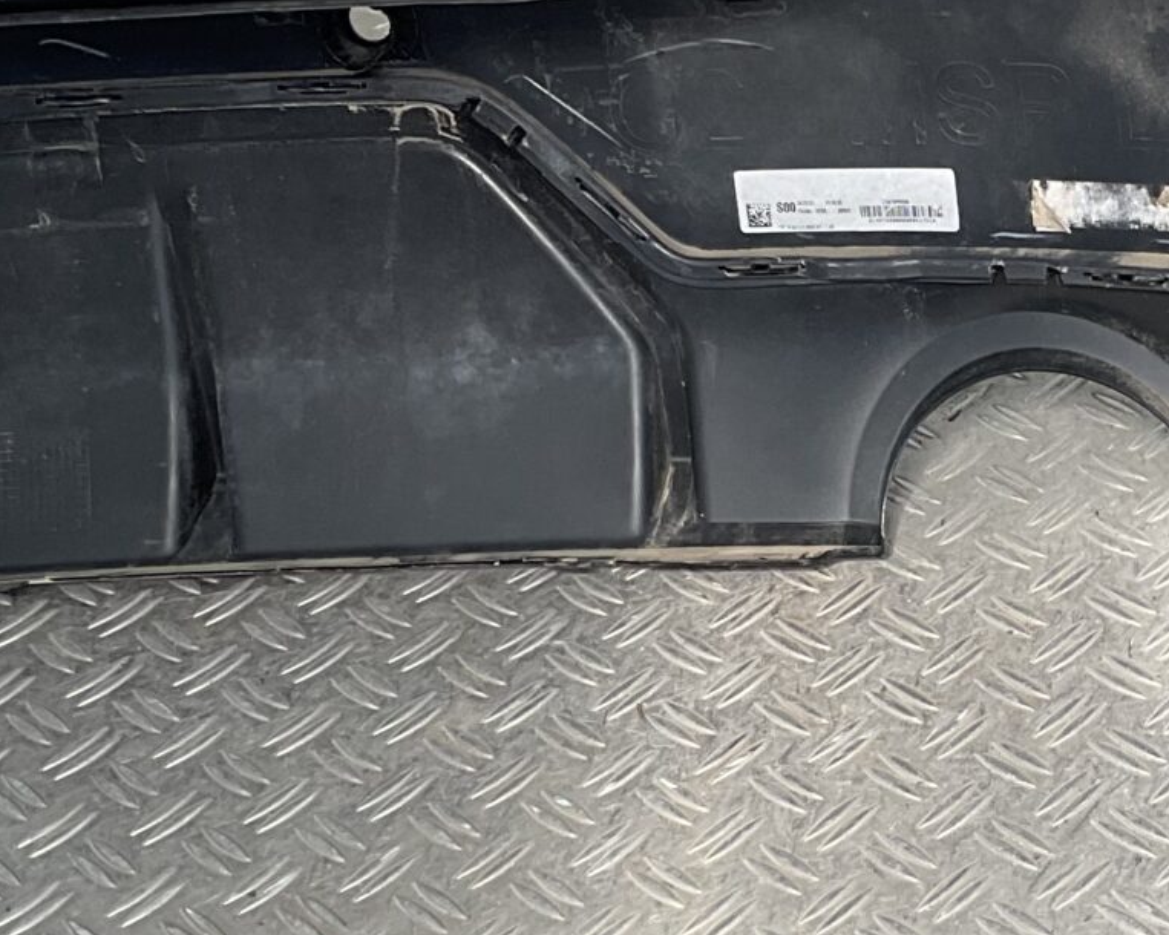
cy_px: 484
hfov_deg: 19.6
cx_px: 1148
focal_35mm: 95
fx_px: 3286
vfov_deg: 16.2
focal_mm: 3
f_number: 1.8
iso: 16
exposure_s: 1/222
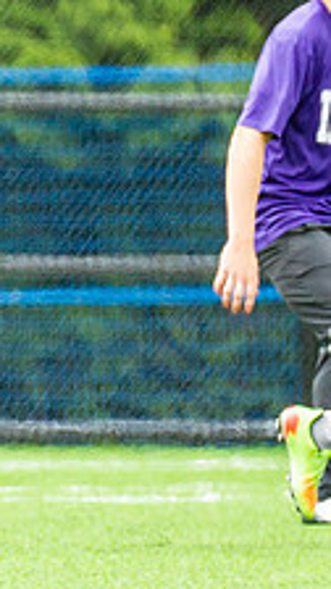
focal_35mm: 2038
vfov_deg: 1.1
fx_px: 31799
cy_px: 138
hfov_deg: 0.6
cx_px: 908
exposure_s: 1/1000
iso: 450
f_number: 4
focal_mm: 400
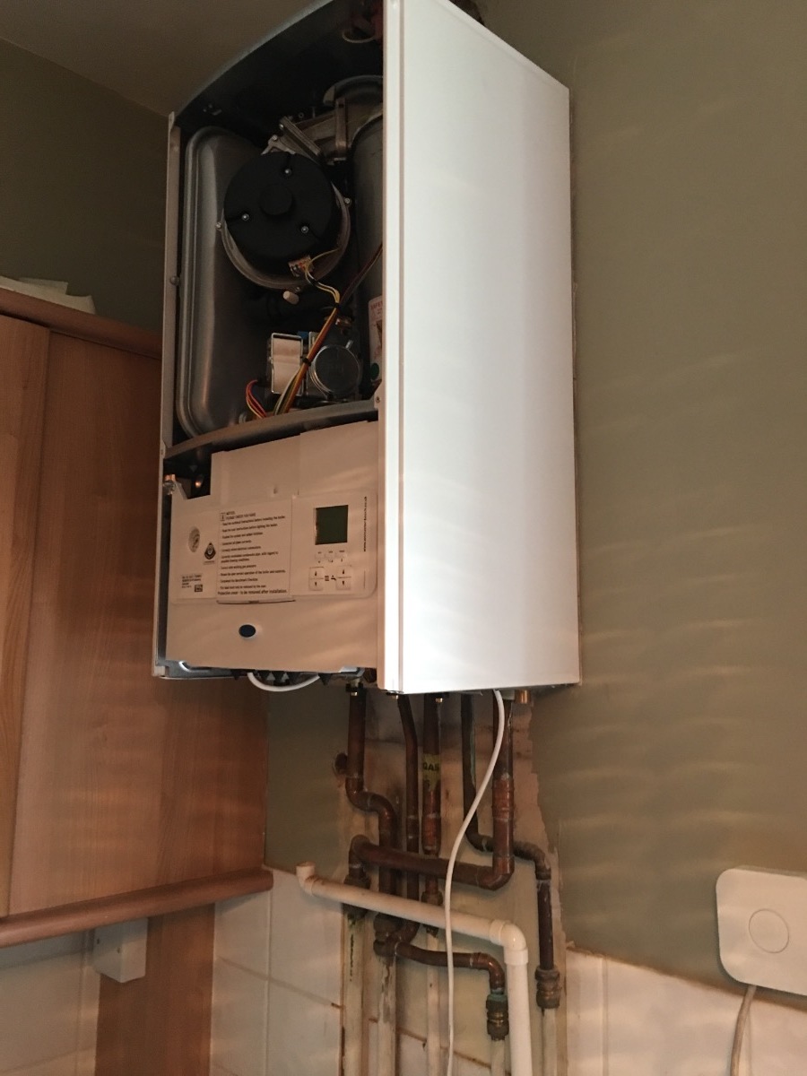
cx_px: 404
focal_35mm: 29
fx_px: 901
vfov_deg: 61.7
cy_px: 538
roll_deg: +0.3
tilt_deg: +7.6
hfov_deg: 48.2
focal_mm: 4.15
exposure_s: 1/8
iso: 100
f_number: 2.2
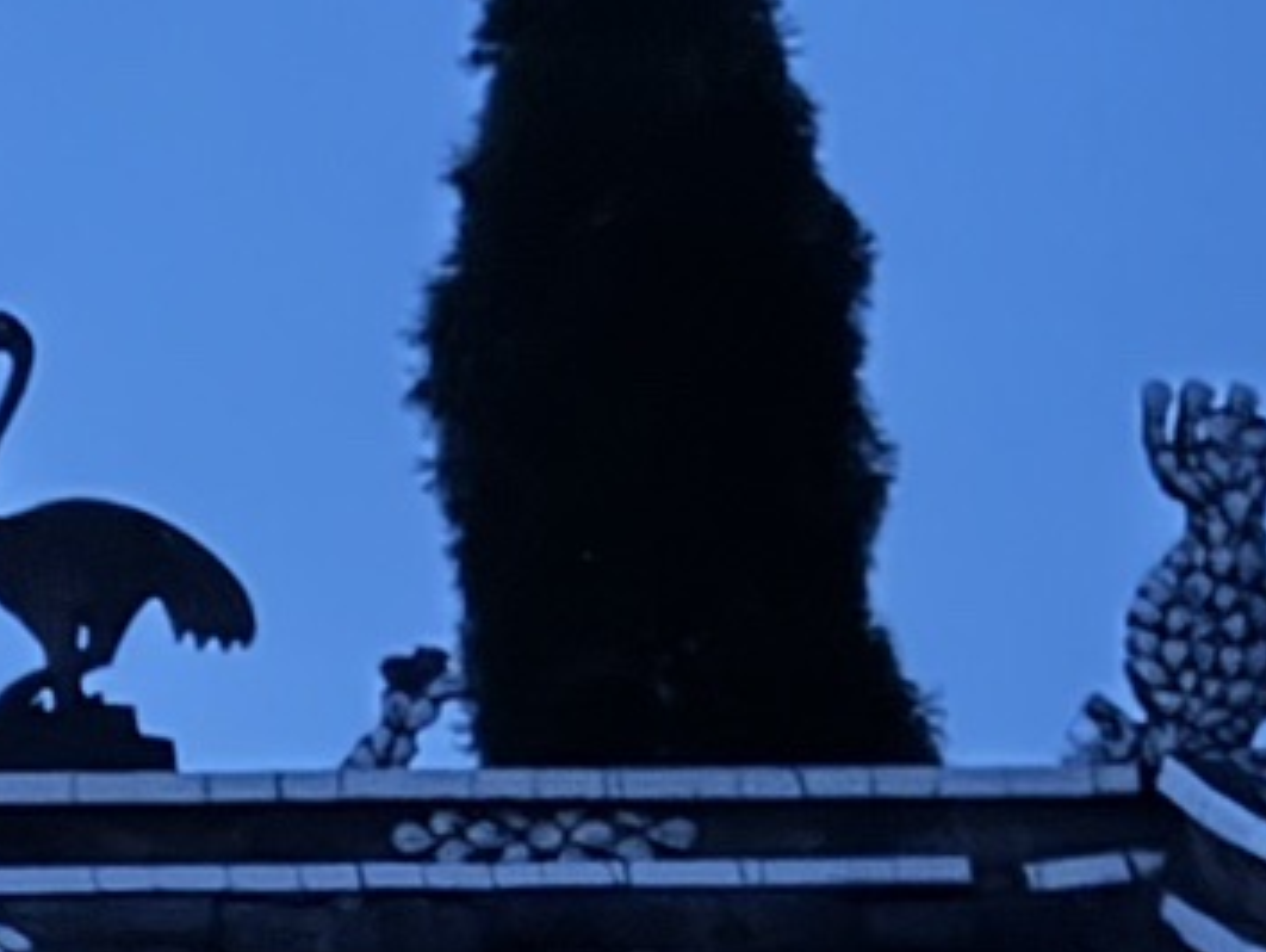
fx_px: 9918
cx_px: -1827
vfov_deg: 5.3
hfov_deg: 6.9
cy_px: 2509
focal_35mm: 271
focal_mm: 6.76
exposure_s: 1/5
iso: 400
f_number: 1.78
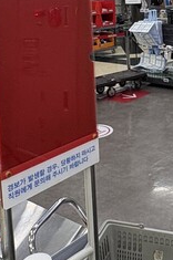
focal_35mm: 59
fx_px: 427
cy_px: 33
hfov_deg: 22.6
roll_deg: +1.8
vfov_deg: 32.5
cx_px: 143
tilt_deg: -6.8
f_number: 2.2
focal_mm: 2.22
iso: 200
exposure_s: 1/120
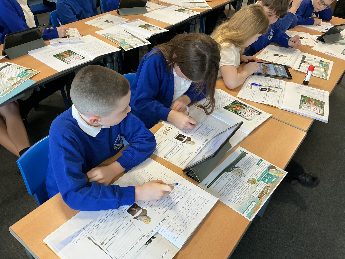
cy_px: 130
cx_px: 172
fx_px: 289
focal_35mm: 29
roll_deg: -6.6
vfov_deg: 48.2
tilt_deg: -38.4
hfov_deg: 61.7
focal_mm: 3
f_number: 1.8
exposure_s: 1/60
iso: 64
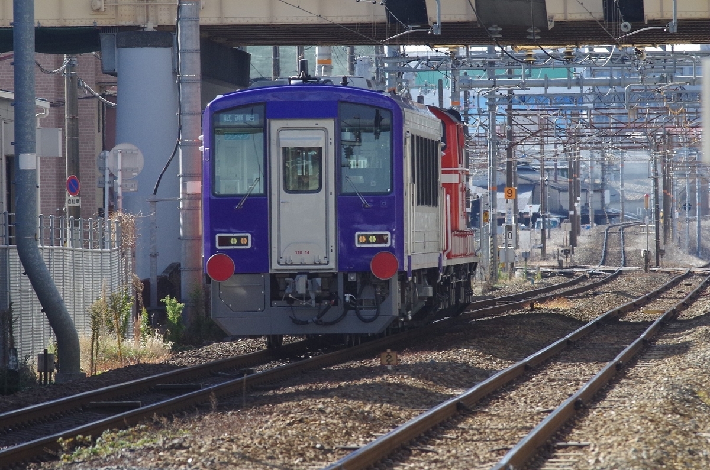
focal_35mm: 300
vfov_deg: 4.6
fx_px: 5905
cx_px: 355
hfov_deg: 6.9
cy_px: 235
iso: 800
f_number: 8
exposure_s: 1/640
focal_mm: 200
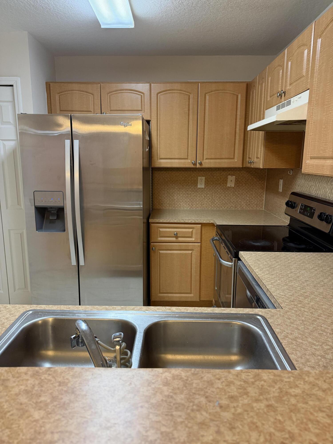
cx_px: 166
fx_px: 308
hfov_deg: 56.8
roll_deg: +0.5
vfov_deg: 71.6
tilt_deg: -11.8
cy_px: 222
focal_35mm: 24
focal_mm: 6.76
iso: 400
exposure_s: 1/60
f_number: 1.78
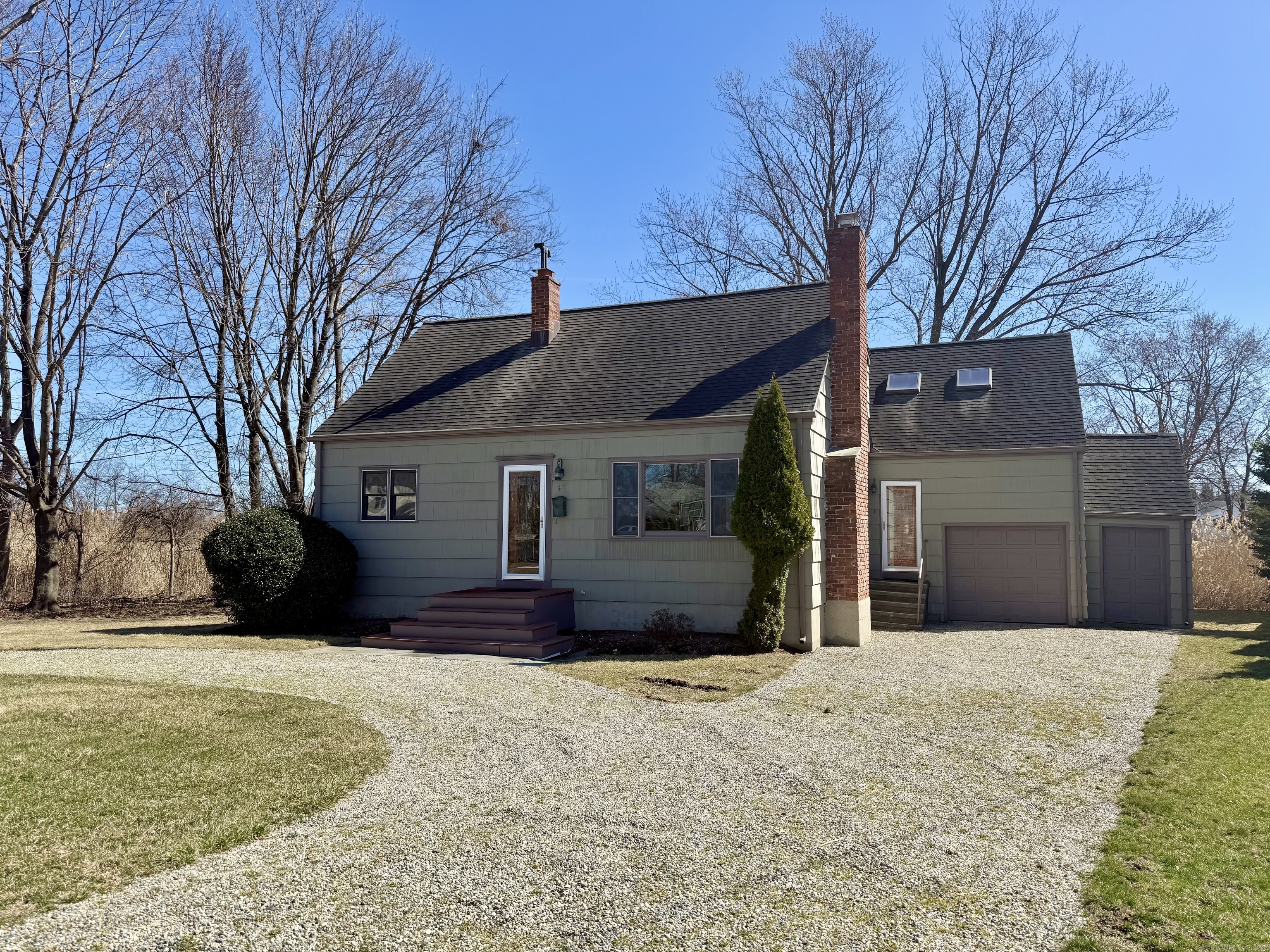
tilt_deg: +3.1
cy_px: 476
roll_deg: -0.7
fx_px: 881
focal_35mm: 24
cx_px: 635
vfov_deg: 56.8
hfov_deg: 71.6
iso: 80
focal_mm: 6.76
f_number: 1.78
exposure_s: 1/3953
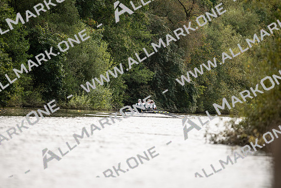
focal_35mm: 300
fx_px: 2342
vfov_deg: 4.6
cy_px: 94
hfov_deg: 6.9
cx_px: 140
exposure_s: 1/1600
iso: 640
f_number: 4
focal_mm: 300
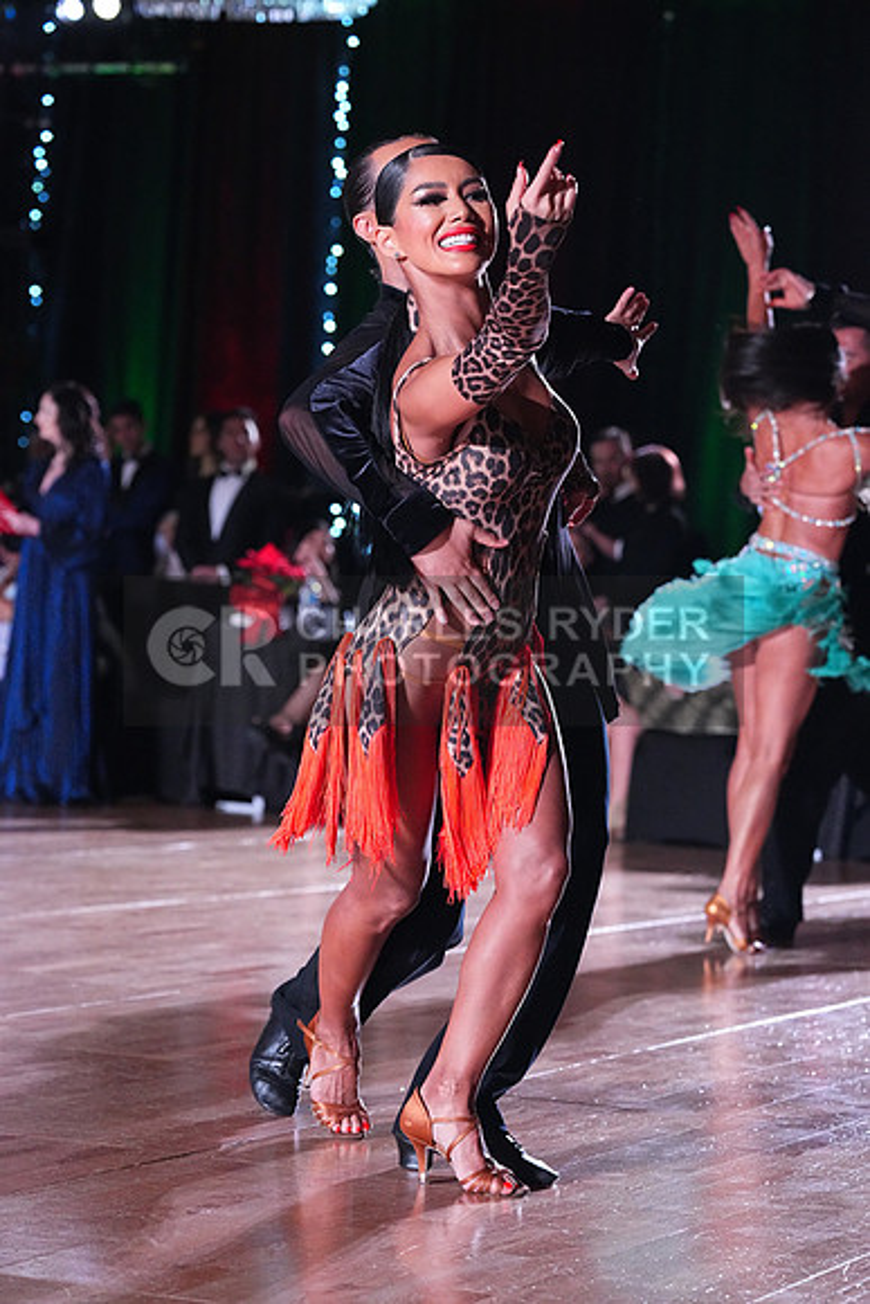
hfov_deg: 12.9
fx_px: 3840
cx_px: 435
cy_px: 652
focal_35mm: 106
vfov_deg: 19.3
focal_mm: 106
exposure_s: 1/400
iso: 10000
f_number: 5
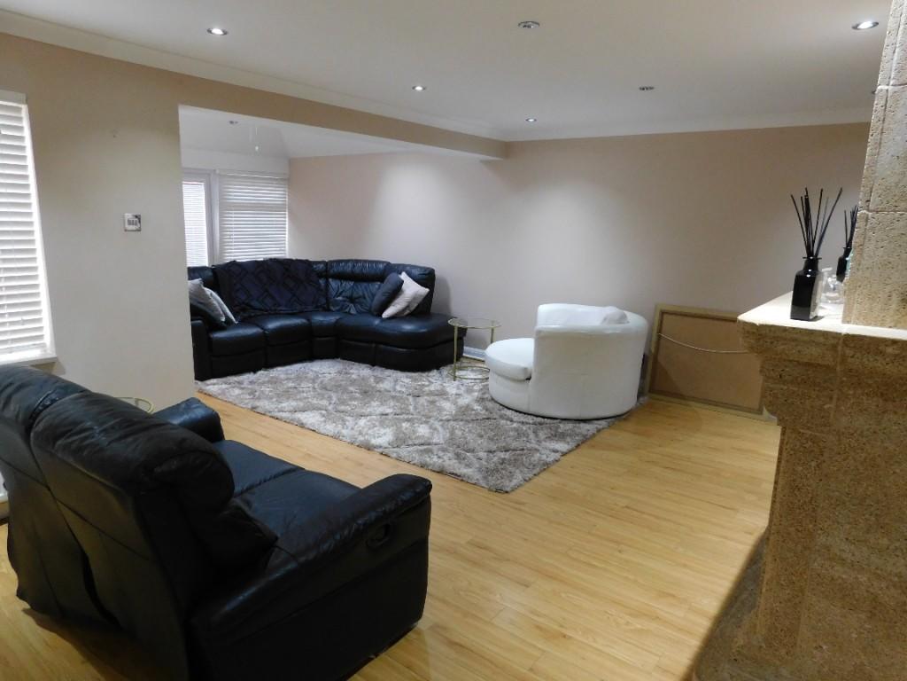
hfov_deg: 73.9
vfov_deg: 58.9
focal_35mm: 23
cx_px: 454
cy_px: 340
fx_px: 603
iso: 400
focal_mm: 4
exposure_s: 1/25
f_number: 3
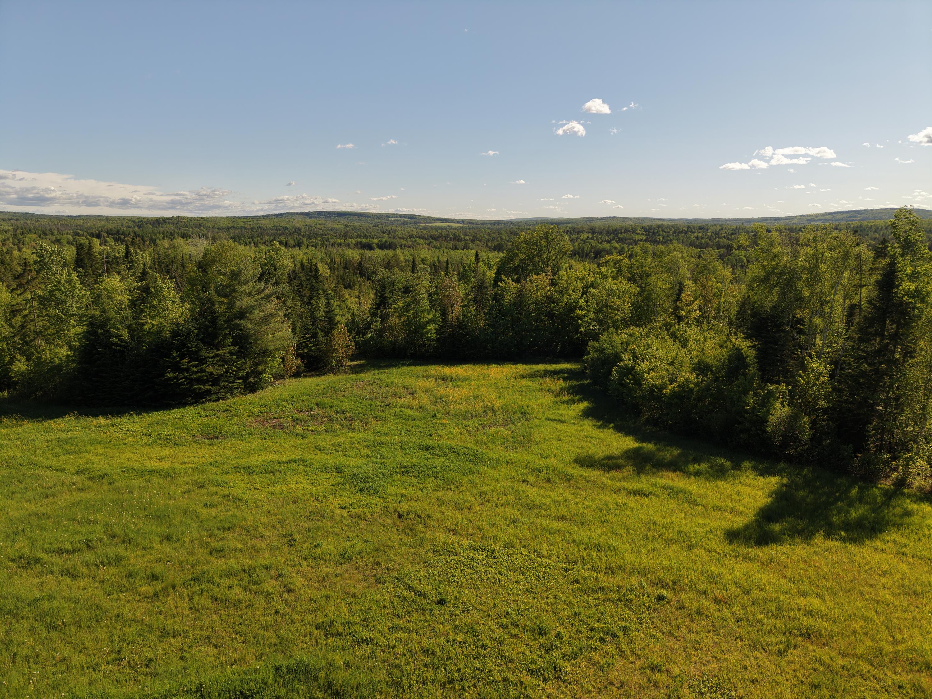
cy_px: 350
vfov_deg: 56.8
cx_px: 466
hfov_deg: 71.6
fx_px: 646
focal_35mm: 24
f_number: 1.8
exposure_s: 1/160
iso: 200
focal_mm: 8.67
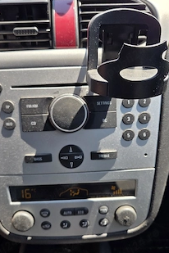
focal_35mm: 31
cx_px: 85
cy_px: 131
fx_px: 218
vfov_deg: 60.3
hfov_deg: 42.3
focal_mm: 5.4
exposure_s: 1/1250
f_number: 1.8
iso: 80
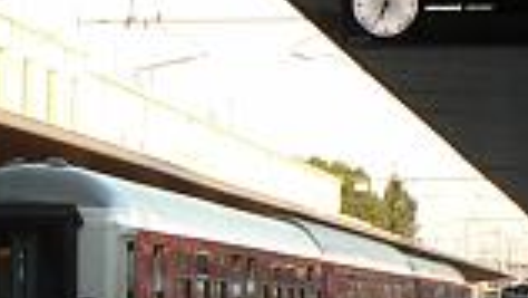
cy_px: 164
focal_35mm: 199
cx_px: -204
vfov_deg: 6.1
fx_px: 2787
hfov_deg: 10.5
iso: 80
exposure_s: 1/100
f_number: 3.2
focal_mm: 6
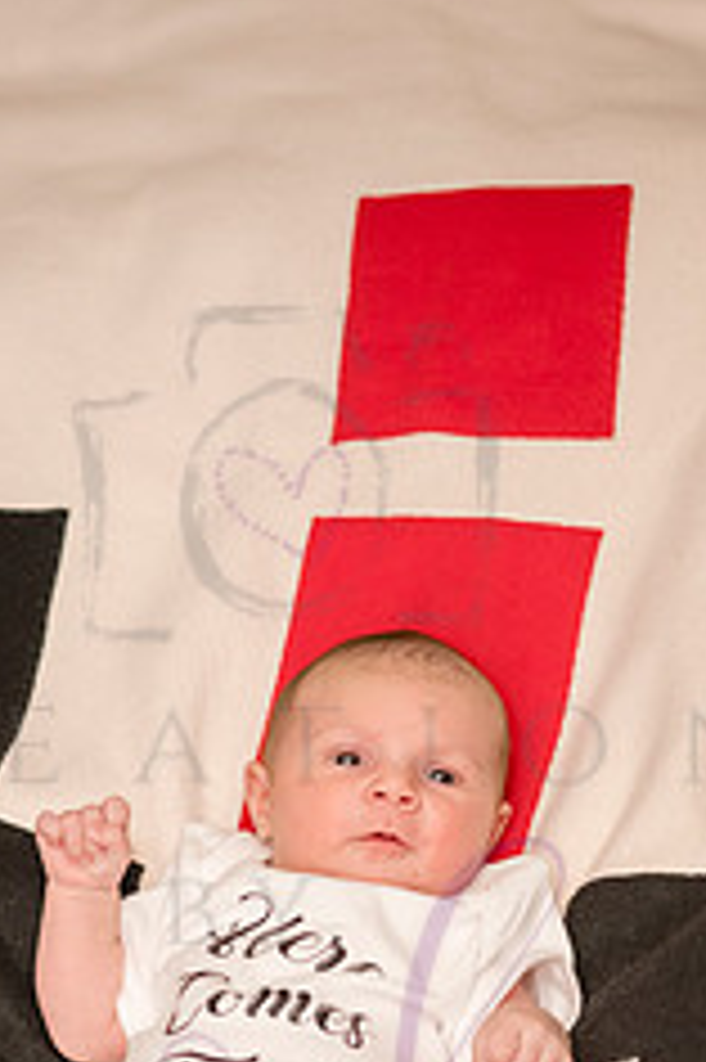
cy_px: 904
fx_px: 4772
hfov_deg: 8.5
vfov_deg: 12.6
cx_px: 301
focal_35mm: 162
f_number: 4
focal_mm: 85
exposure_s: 1/250
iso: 800
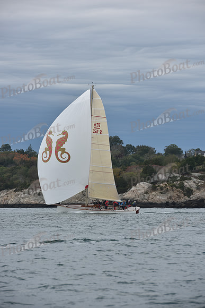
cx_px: 102
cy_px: 154
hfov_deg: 6.9
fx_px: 1707
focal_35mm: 200
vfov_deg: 10.3
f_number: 9
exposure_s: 1/1000
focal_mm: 200
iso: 320
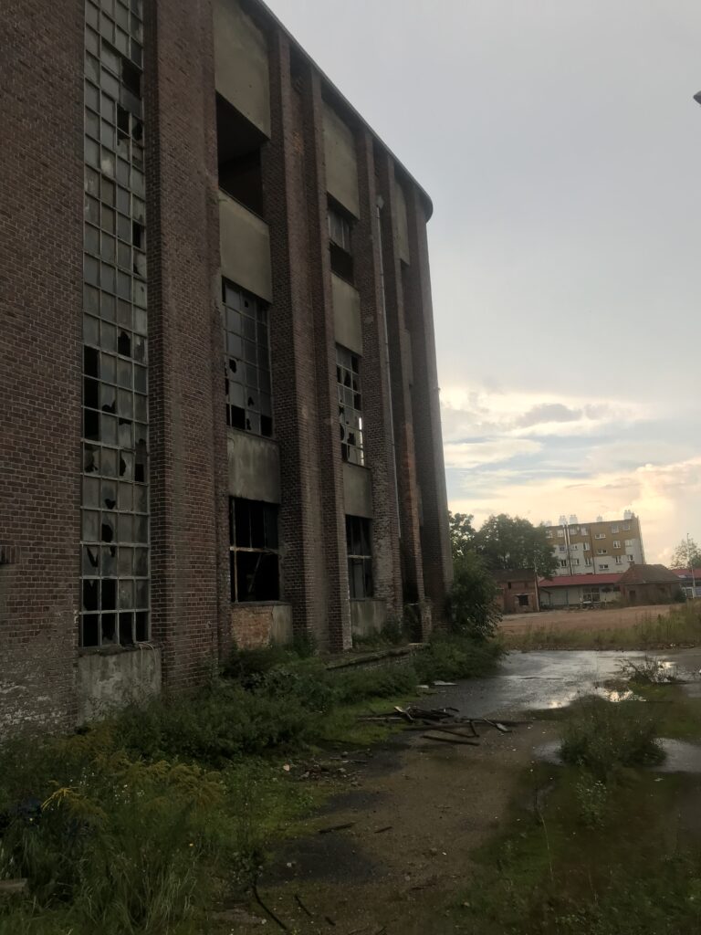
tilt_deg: +14.2
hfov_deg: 49.7
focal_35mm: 28
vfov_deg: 63.4
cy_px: 468
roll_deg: +2.7
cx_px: 350
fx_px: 756
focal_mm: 3.99
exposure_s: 1/570
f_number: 1.8
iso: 20
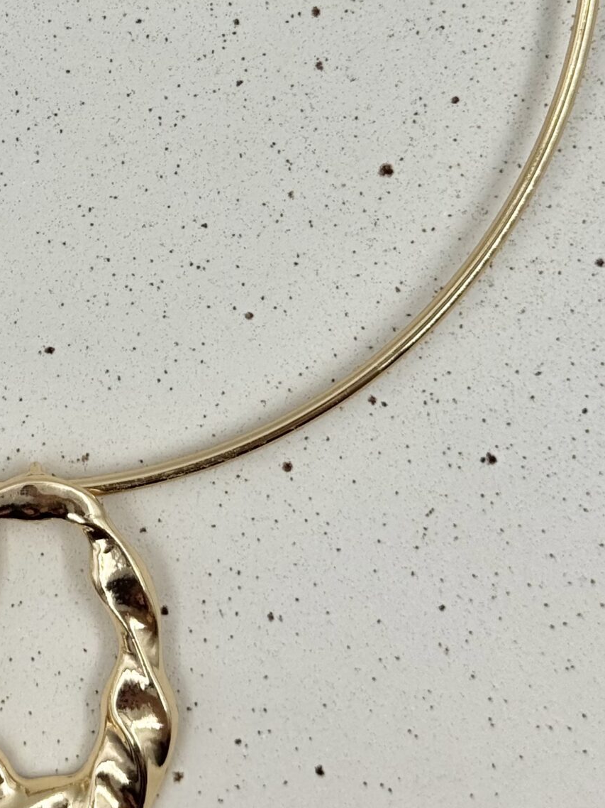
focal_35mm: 108
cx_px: 19
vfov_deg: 17.9
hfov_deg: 13.5
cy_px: 87
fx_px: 2518
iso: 64
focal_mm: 6.76
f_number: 1.78
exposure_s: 1/1172
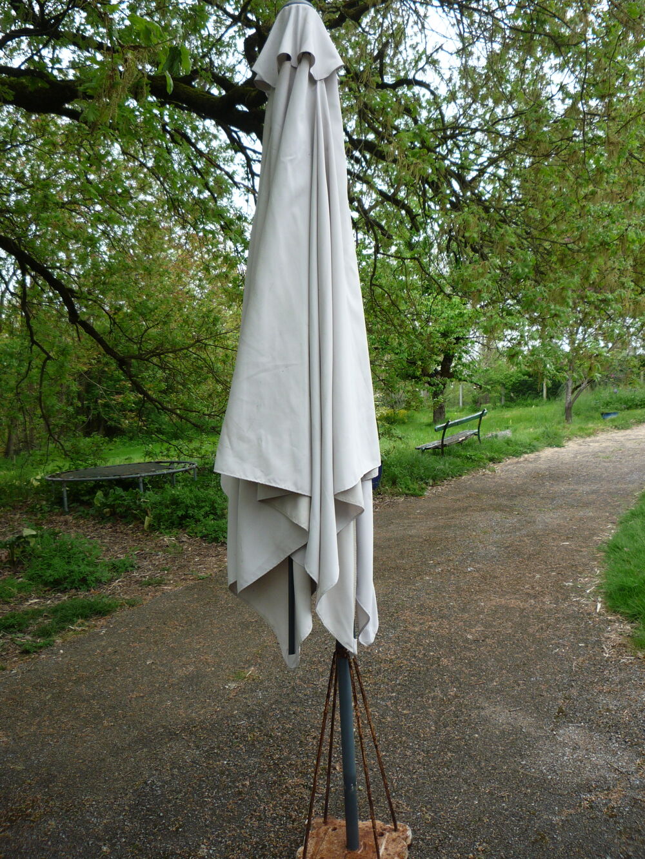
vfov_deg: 60.0
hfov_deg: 46.8
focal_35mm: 30
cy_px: 430
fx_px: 745
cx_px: 322
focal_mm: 5.2
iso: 100
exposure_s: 1/100
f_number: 3.3
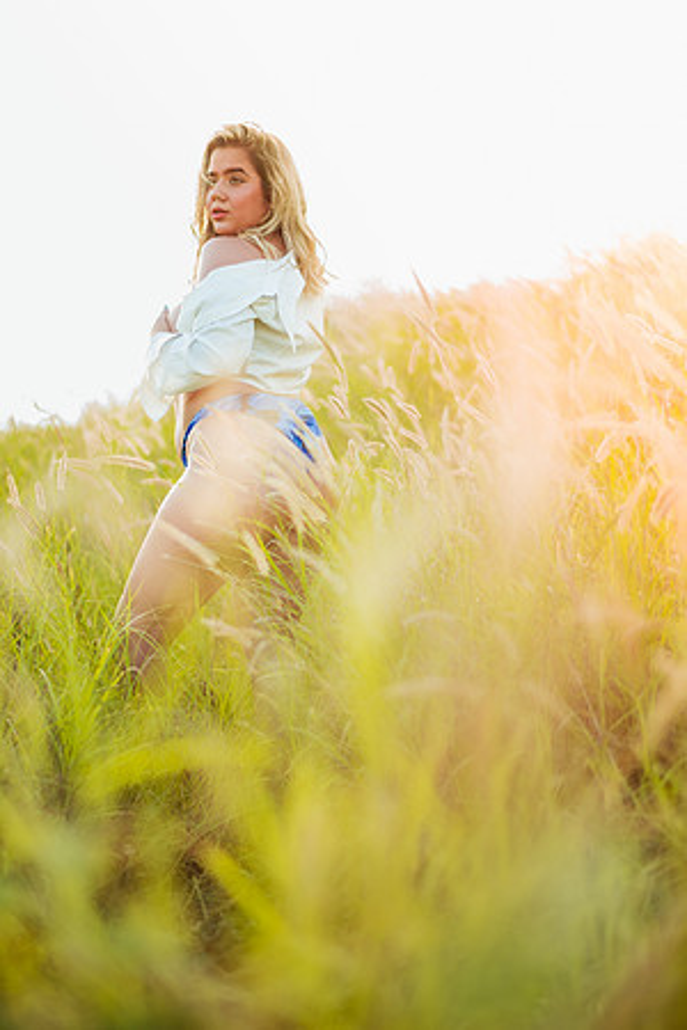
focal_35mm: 58
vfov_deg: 34.5
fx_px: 1660
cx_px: 344
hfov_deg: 23.4
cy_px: 515
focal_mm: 58
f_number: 1.4
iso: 50
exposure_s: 1/640
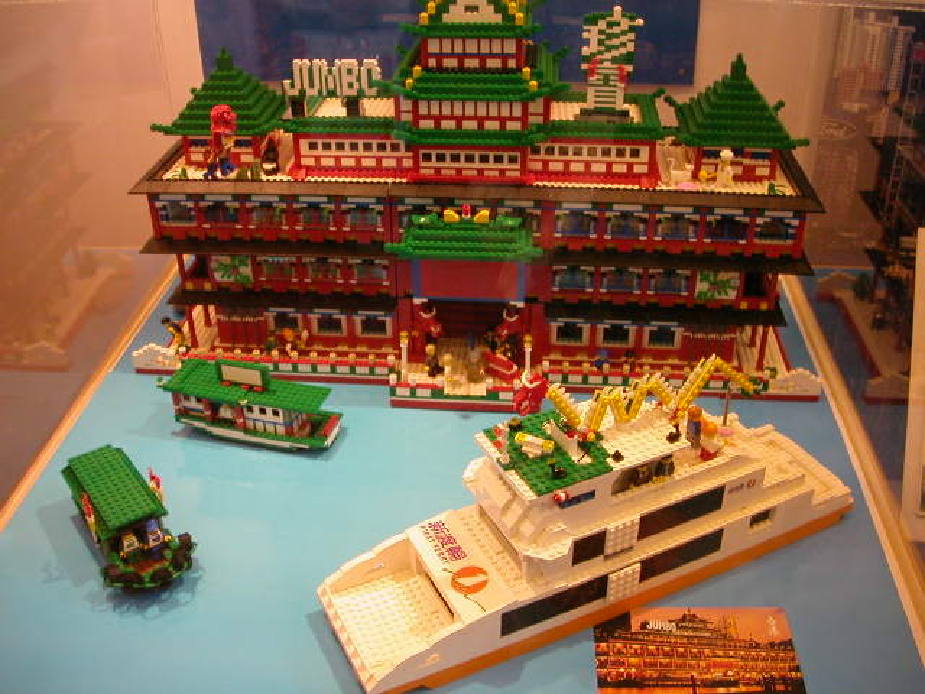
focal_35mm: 37
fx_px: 989
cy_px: 347
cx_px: 462
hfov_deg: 50.1
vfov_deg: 38.7
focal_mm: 5.6
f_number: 2.7
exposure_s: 1/30.2
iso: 115
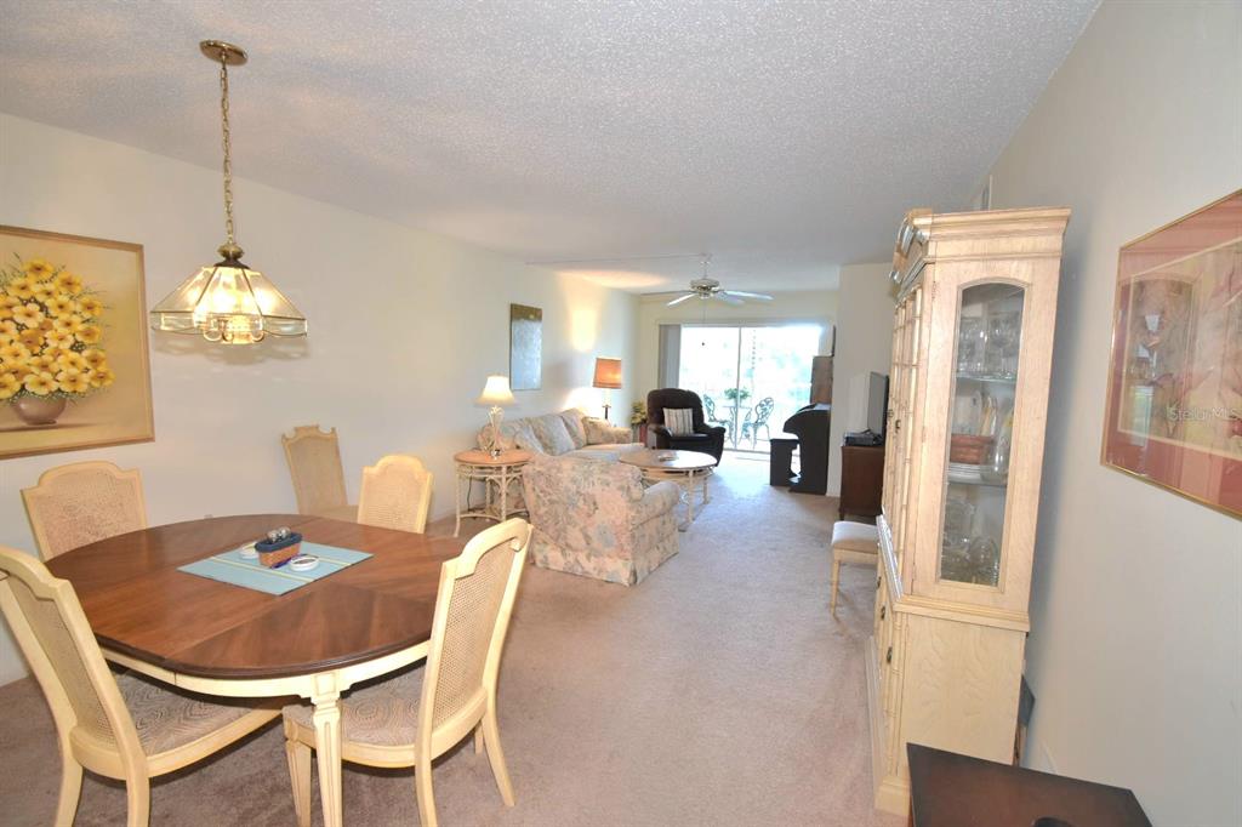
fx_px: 517
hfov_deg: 100.4
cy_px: 414
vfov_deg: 77.3
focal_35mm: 15
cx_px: 621
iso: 400
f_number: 4.5
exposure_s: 1/60.2
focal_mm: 10
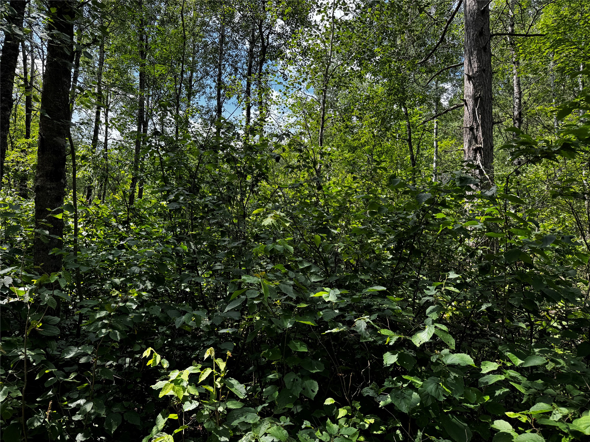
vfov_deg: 56.8
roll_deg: -1.8
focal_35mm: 24
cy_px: 221
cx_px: 295
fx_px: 409
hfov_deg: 71.6
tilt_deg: +2.2
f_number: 1.78
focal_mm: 6.76
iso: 80
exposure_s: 1/685
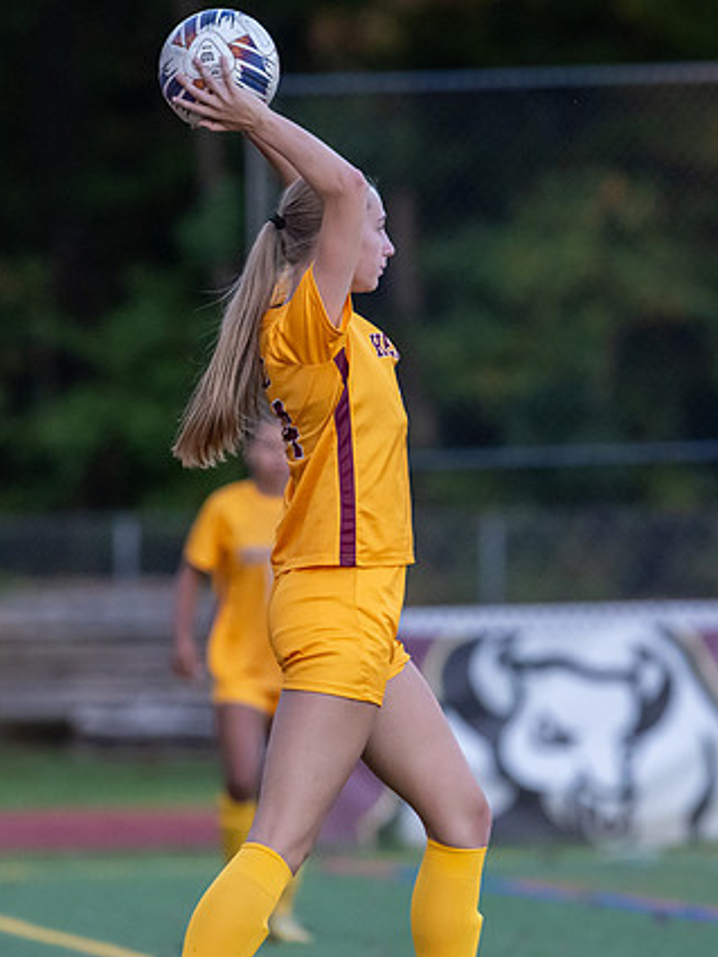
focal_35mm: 607
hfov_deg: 2.5
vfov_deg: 3.3
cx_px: 415
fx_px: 16779
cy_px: 477
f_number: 5.6
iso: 9000
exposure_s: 1/2500
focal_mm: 400
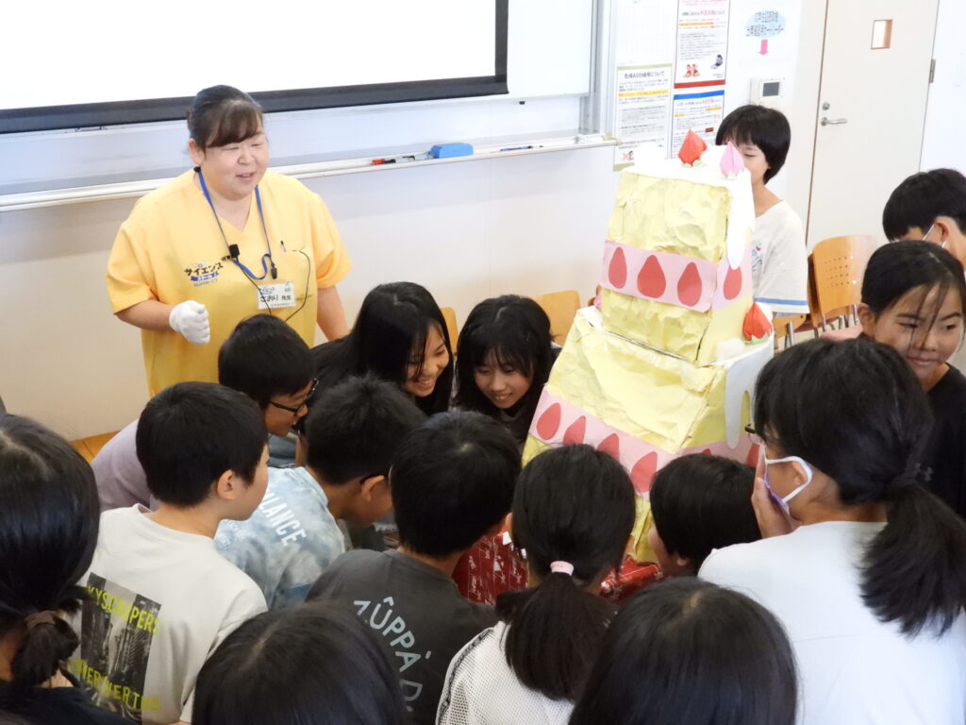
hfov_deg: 42.9
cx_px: 483
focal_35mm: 44
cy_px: 362
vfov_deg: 32.9
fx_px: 1228
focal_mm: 7.9
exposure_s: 1/200
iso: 1600
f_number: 3.2
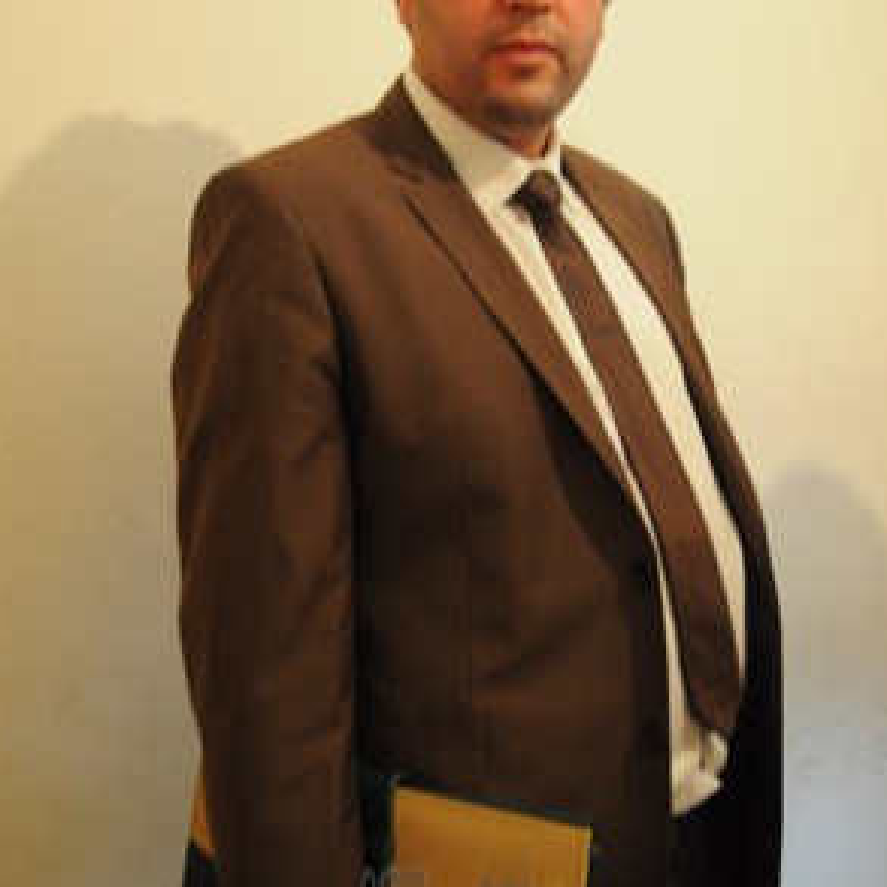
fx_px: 1363
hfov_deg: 36.1
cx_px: 440
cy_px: 439
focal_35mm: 47
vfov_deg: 36.1
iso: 800
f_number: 3.8
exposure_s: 1/15
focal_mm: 24
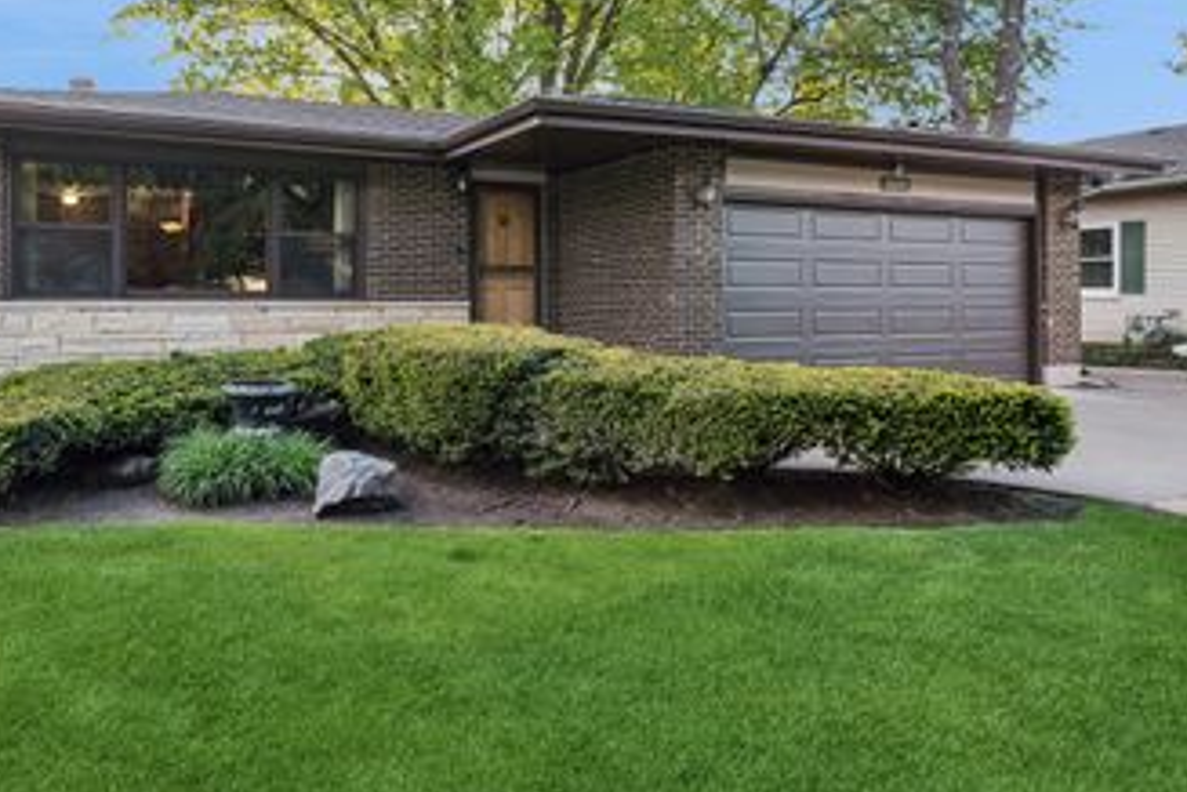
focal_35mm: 26
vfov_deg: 48.5
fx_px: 857
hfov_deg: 68.8
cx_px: 483
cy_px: 247
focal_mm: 17
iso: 400
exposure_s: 1/20
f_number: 8
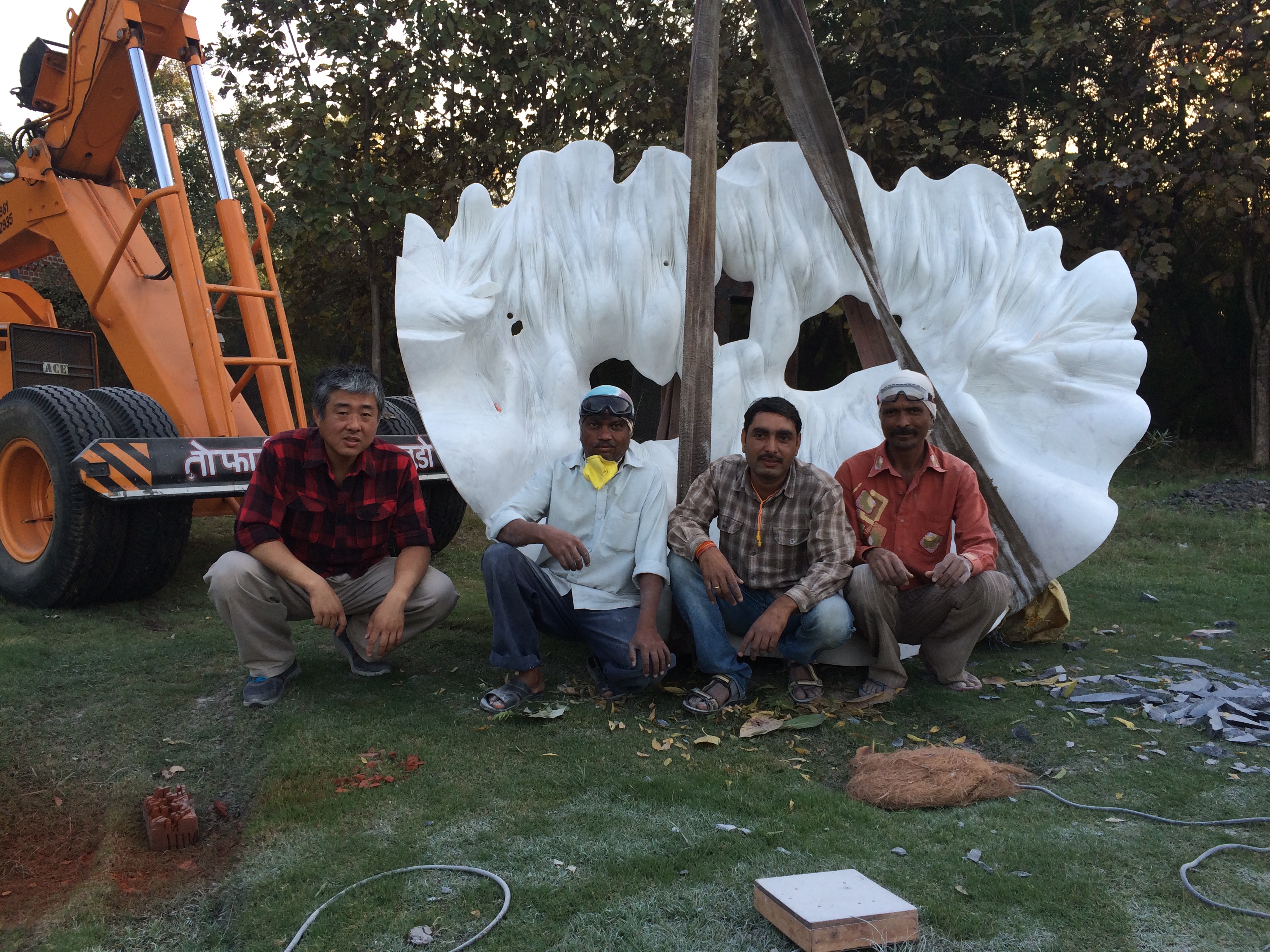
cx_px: 635
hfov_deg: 61.7
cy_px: 476
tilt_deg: -5.4
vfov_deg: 48.2
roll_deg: -0.9
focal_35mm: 29
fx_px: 1064
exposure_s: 1/224
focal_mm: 4.15
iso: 32
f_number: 2.2
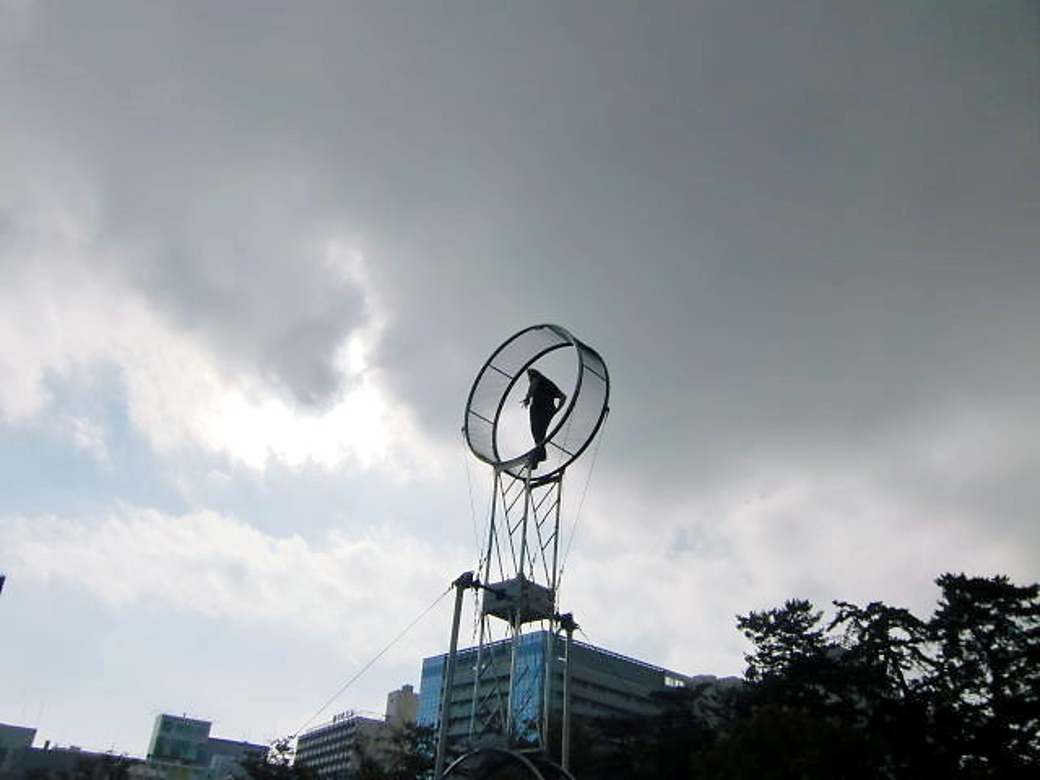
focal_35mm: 29
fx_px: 871
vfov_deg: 48.2
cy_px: 390
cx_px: 520
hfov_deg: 61.7
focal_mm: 5.2
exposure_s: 1/1250
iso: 64
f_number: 7.9
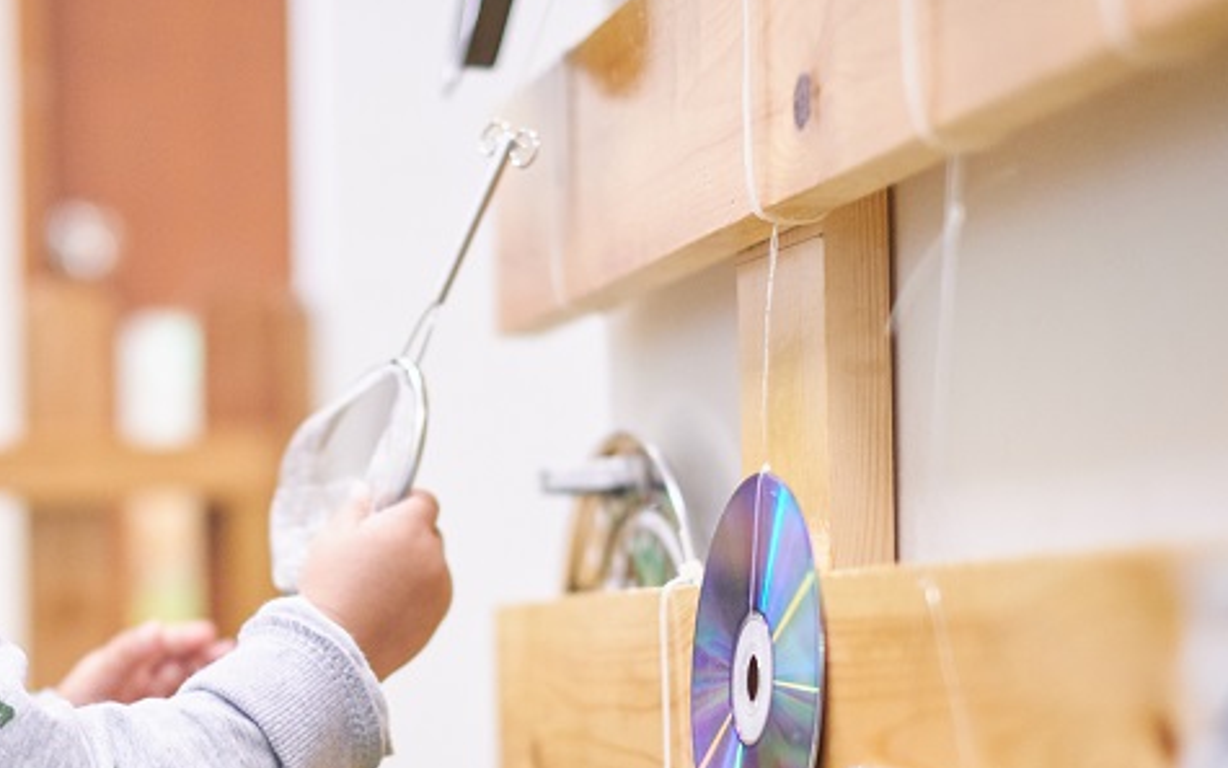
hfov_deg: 22.7
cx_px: 380
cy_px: 524
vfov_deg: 14.3
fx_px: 3046
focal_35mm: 91
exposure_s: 1/160
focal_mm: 35
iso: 1600
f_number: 1.4
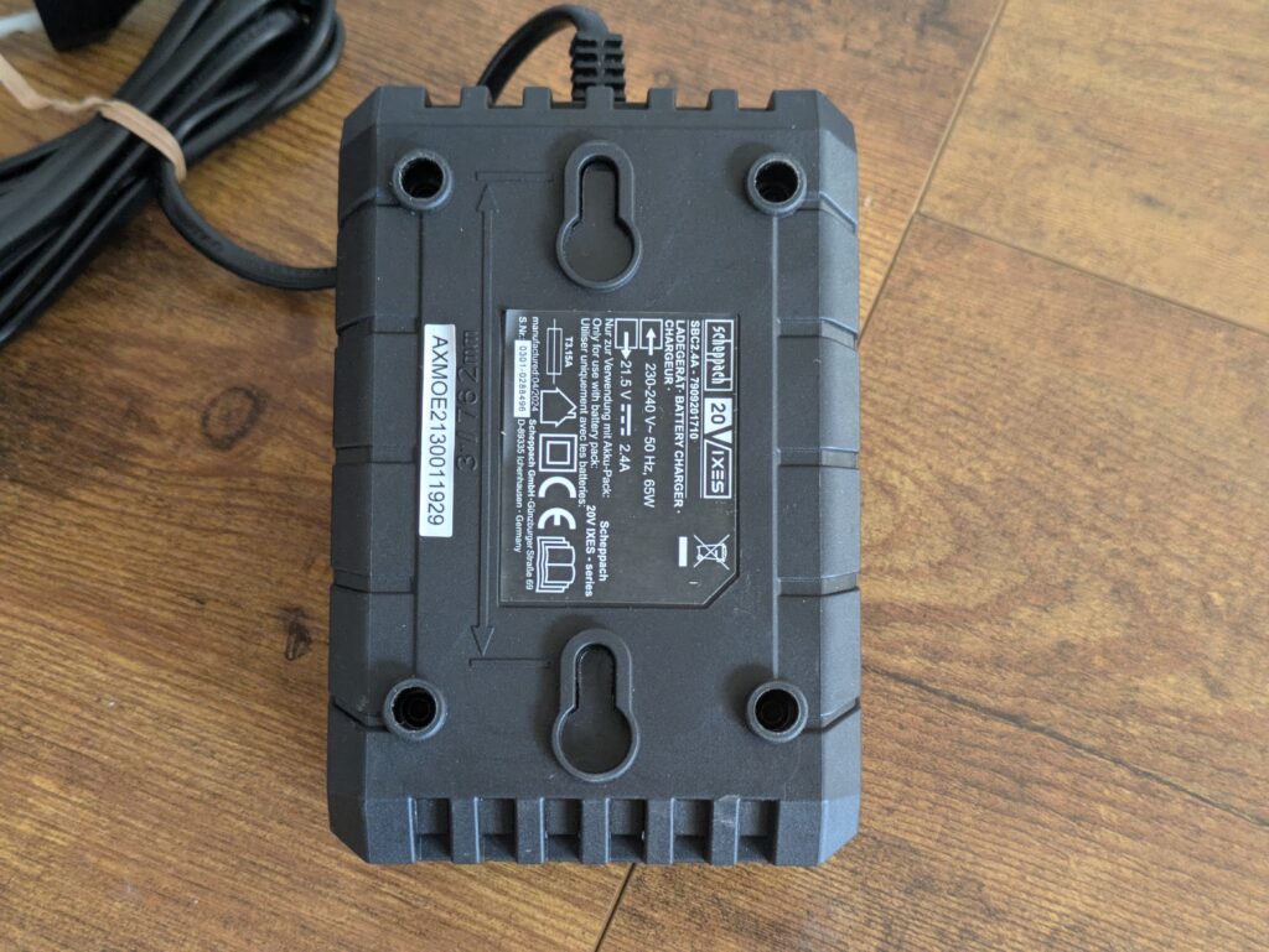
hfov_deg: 37.5
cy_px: 476
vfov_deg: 28.6
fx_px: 1871
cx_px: 634
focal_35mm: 51
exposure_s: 1/100
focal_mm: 5.43
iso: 344
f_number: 1.89
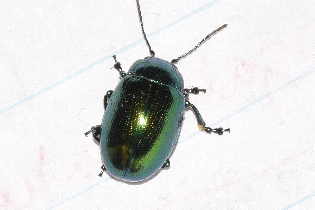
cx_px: 158
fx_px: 1837
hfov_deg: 9.8
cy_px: 105
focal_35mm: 210
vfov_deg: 6.5
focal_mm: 140
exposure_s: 1/160
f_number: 11
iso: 125
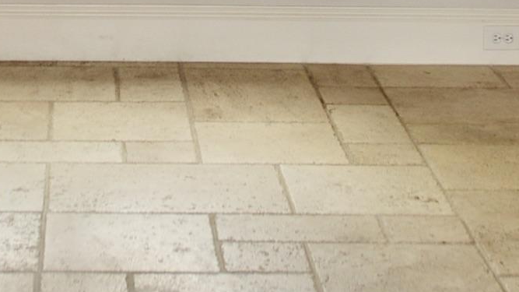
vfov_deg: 8.9
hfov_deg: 16.8
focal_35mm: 127
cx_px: 133
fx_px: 1748
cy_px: -329
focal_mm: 18
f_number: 3.5
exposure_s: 1/60
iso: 100
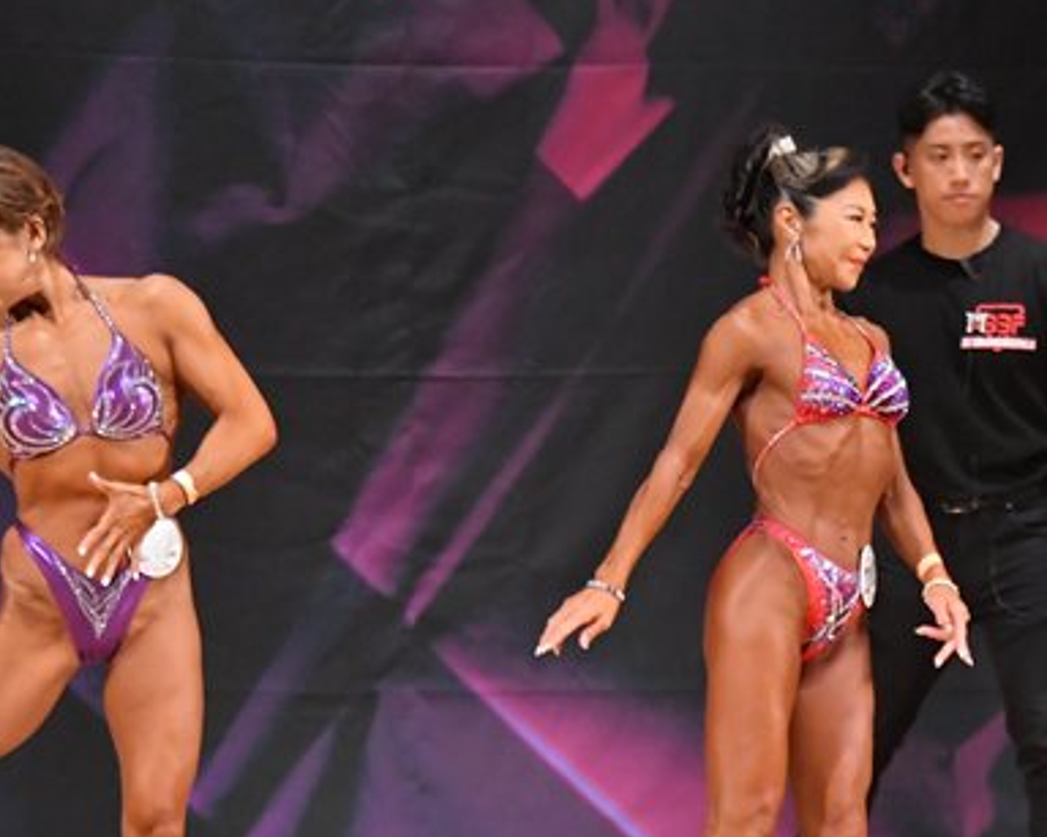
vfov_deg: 3.6
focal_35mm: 426
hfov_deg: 4.5
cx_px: 838
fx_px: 13197
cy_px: 586
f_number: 5.6
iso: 6400
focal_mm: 150
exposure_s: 1/400
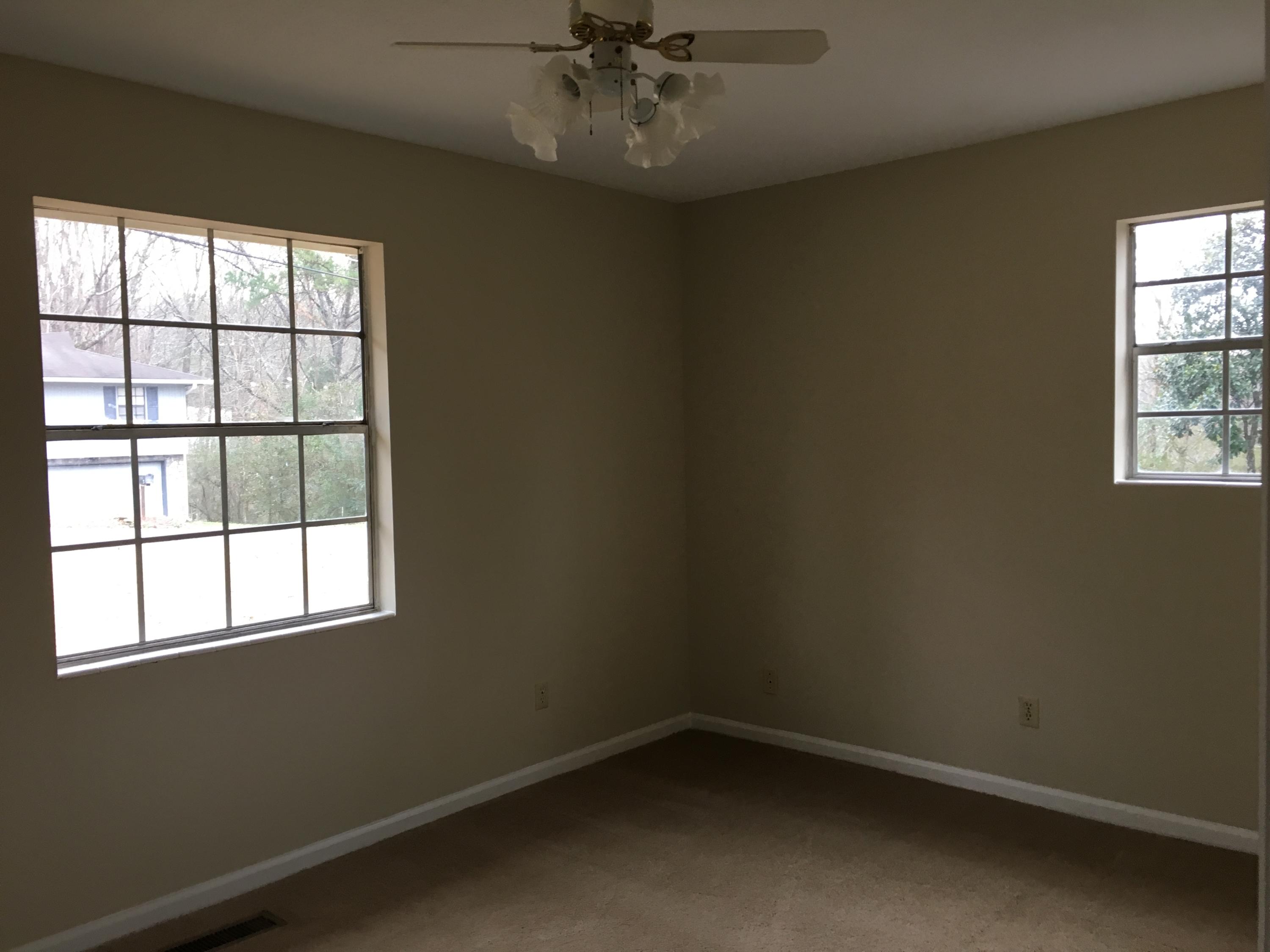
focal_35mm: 29
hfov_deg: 61.7
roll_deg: +1.7
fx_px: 1064
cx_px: 635
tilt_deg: -4.5
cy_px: 476
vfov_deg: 48.2
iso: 64
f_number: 2.2
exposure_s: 1/30
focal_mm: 4.15
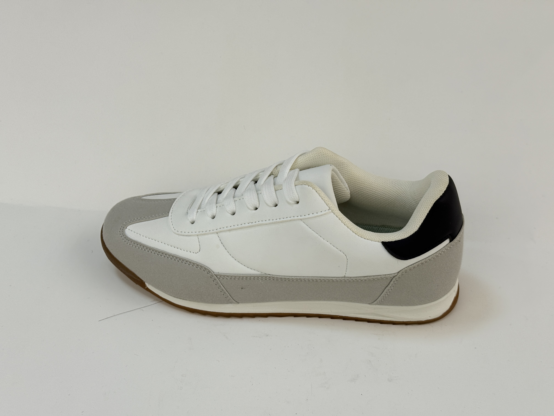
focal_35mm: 48
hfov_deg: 39.7
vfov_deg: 30.3
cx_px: 277
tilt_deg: -36.7
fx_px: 768
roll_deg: +1.0
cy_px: 208
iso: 50
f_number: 1.78
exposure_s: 1/159
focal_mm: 6.76
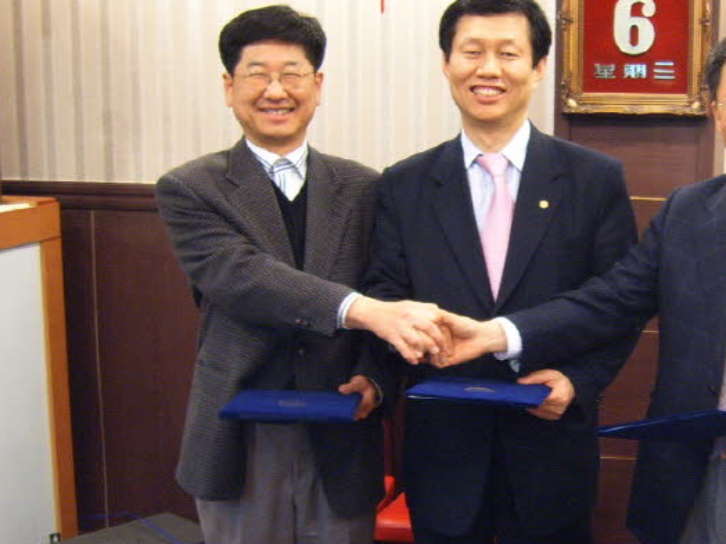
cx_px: 551
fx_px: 1258
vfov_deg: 24.3
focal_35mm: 60
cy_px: 371
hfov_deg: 31.6
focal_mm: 6.2
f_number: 2.9
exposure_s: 1/6
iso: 141
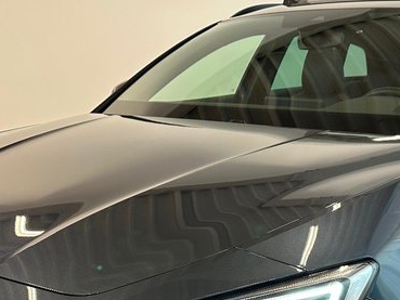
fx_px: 601
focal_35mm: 52
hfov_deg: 36.8
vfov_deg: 26.9
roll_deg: -1.1
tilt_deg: -19.7
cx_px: 206
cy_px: 281
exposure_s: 1/51
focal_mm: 6.86
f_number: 1.78
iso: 160
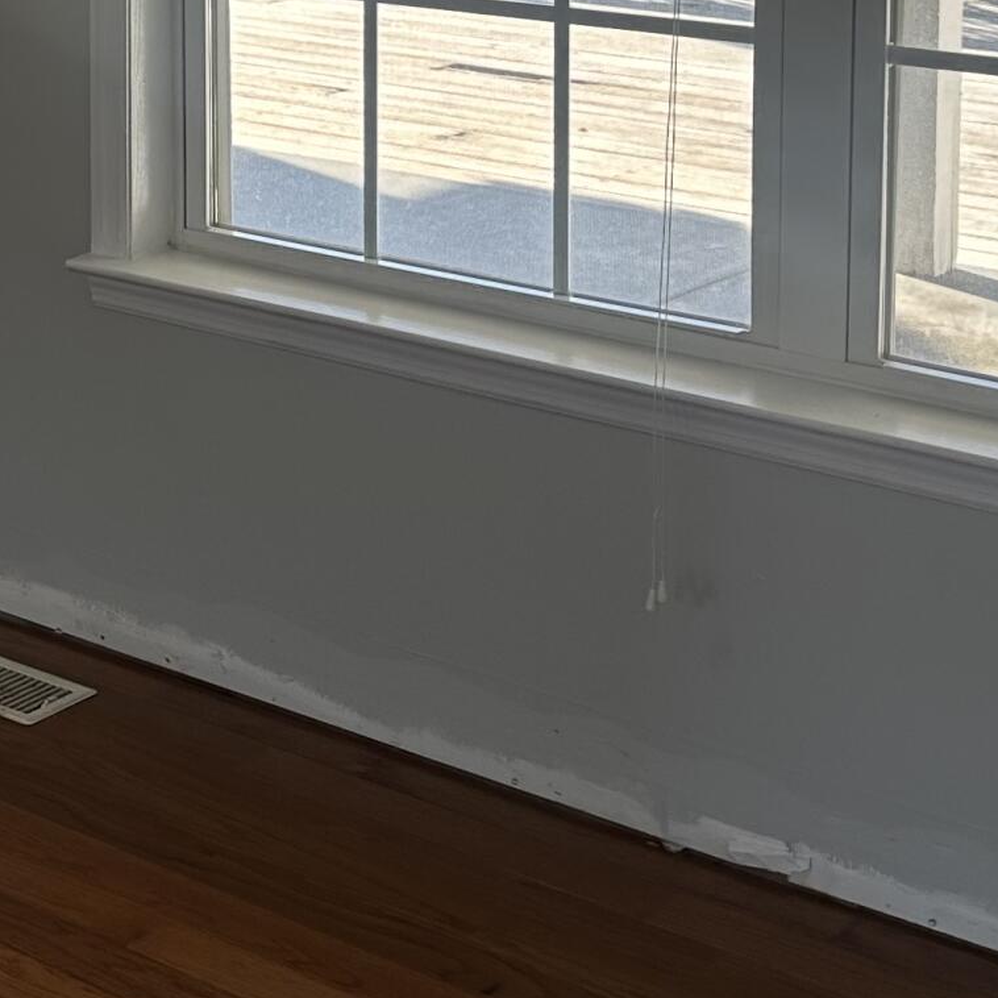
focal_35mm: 84
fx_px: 2740
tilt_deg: -7.1
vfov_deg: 19.8
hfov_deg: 19.9
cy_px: -78
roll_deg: +1.0
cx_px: -28
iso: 64
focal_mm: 6.86
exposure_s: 1/231
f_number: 1.78
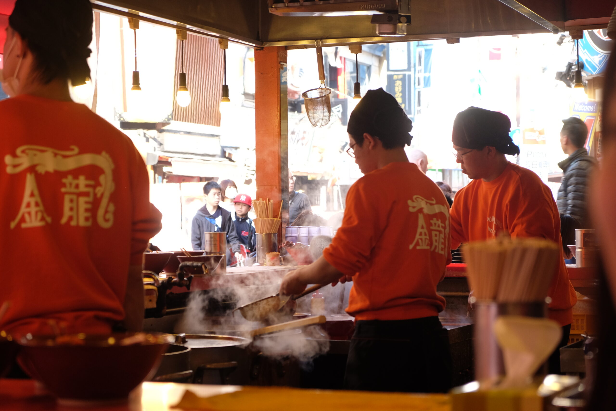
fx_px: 1420
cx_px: 308
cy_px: 206
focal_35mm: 83
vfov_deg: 16.5
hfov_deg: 24.5
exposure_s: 1/60
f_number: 4
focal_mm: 55
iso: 400
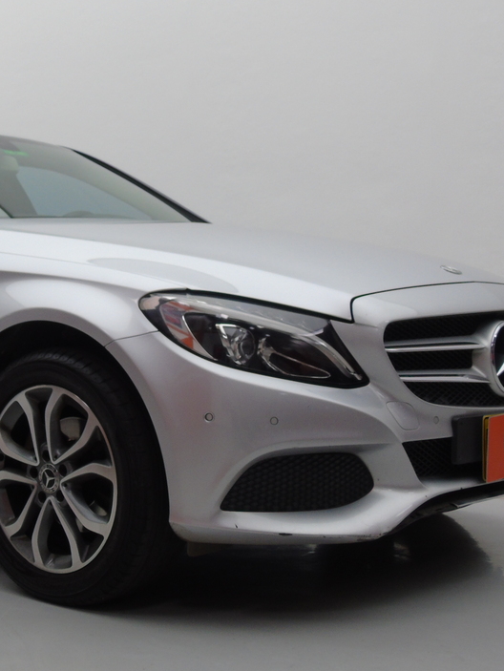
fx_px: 1125
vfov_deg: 33.2
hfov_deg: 24.5
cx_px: 53
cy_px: 295
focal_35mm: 58
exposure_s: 1/30
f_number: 3.8
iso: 80
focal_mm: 6.1
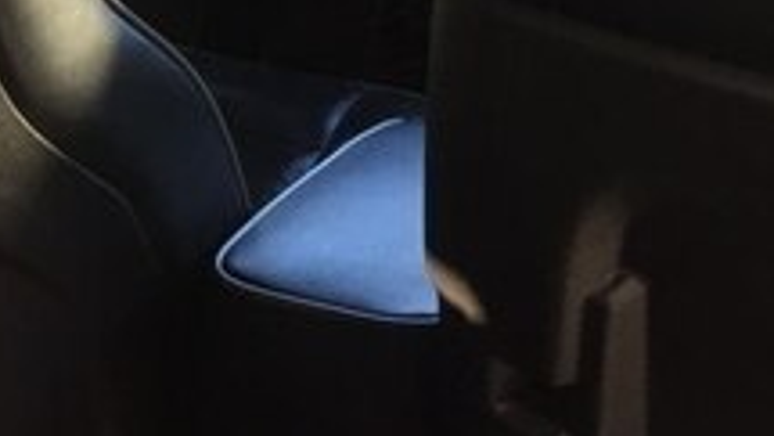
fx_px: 1498
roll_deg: -5.7
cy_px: -360
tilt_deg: -6.3
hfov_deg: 28.8
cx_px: 515
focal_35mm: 73
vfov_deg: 14.5
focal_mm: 4.15
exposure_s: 1/33
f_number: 2.2
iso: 64
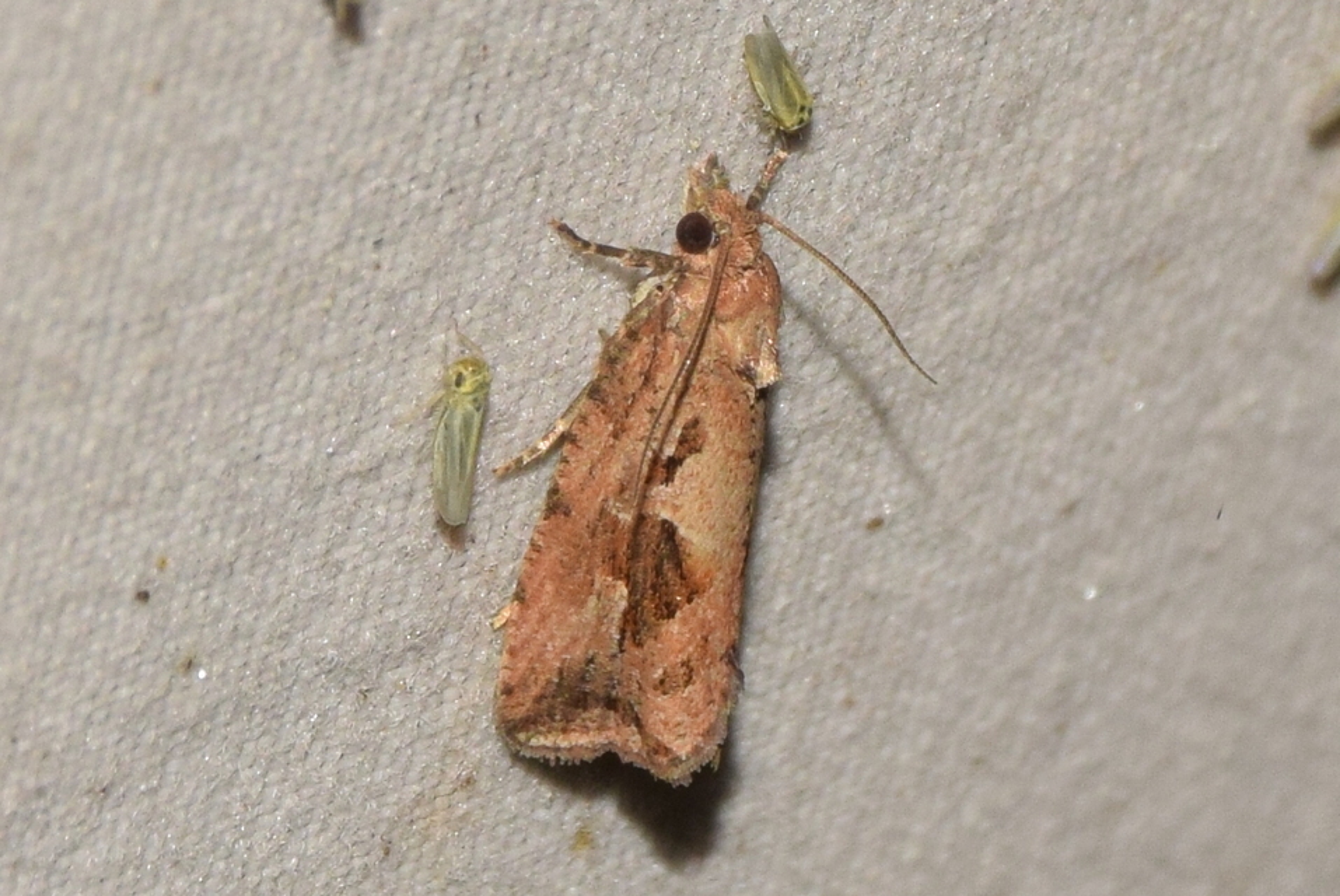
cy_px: 448
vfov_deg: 6.6
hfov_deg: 9.8
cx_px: 670
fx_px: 7824
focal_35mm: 210
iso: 500
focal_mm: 140
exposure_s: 1/160
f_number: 14
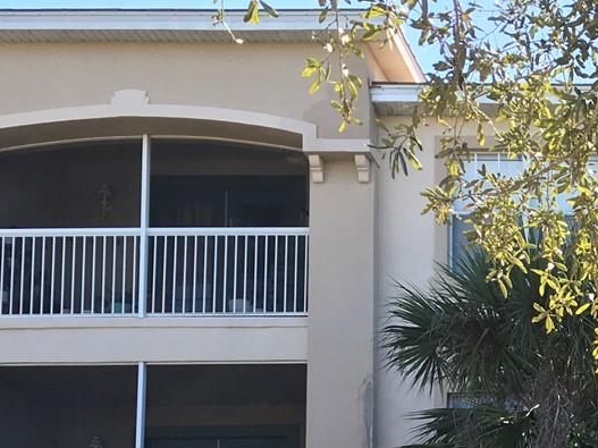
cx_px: 803
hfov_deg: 20.2
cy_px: 563
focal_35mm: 88
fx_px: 1520
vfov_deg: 16.0
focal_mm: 4.15
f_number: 2.2
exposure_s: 1/379
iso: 25
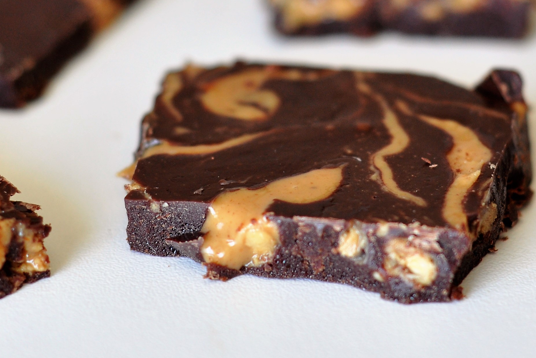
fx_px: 2576
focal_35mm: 173
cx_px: 337
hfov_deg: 11.9
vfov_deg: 7.9
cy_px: 105
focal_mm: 50
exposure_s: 1/125
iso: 320
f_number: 3.2
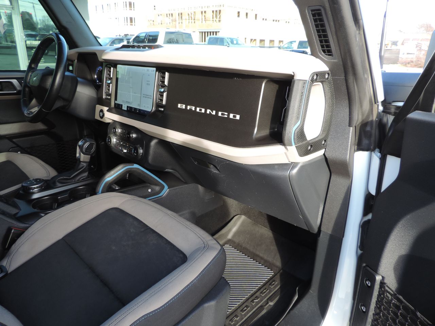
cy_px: 163
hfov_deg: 71.6
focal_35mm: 24
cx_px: 218
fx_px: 302
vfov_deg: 56.8
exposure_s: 1/50
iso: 80
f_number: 3
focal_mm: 4.3
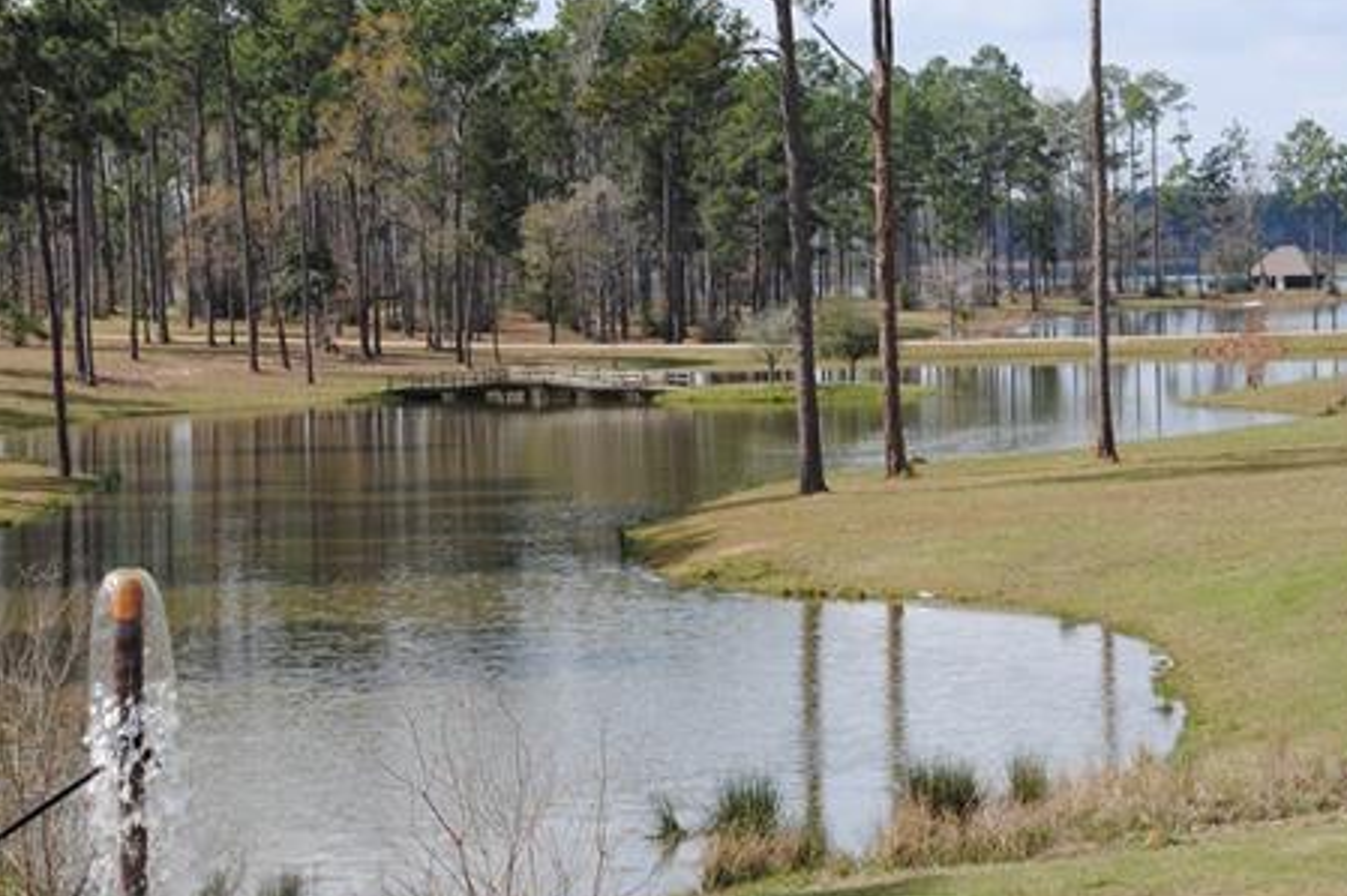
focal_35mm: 118
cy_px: 460
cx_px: 669
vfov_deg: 11.6
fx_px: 4403
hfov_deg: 17.4
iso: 100
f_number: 7.1
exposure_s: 1/250
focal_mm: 55
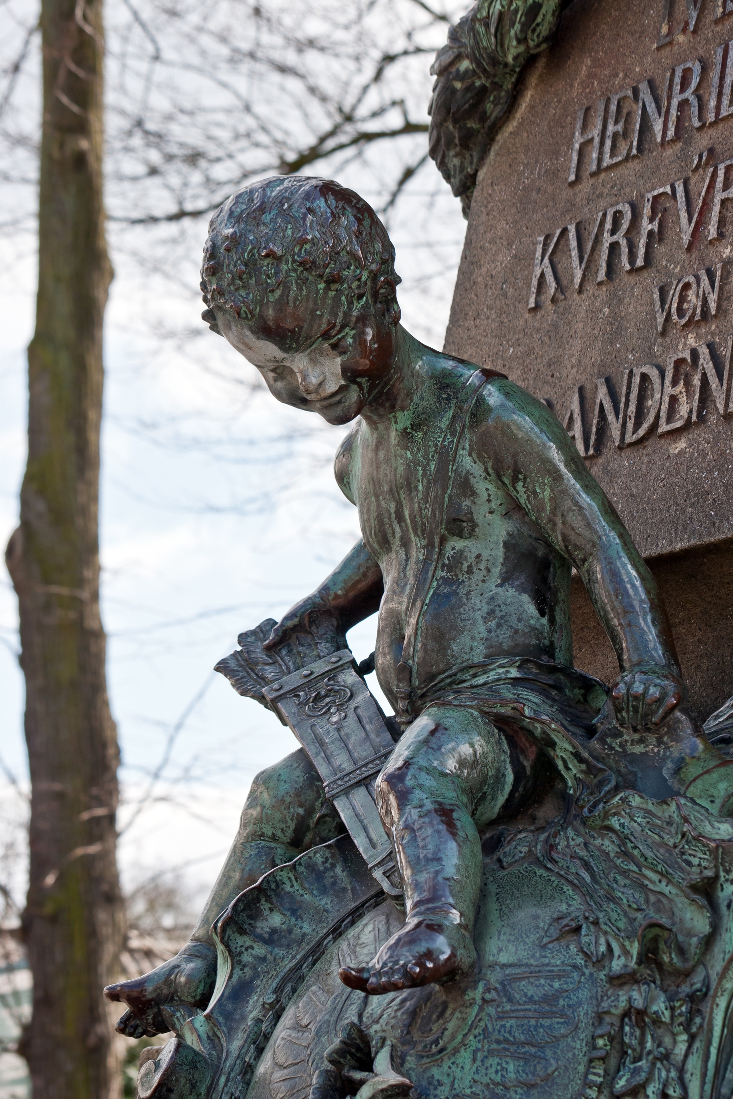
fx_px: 3207
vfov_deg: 19.5
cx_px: 366
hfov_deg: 13.0
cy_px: 550
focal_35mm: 105
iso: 100
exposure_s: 1/160
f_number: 8
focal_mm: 70
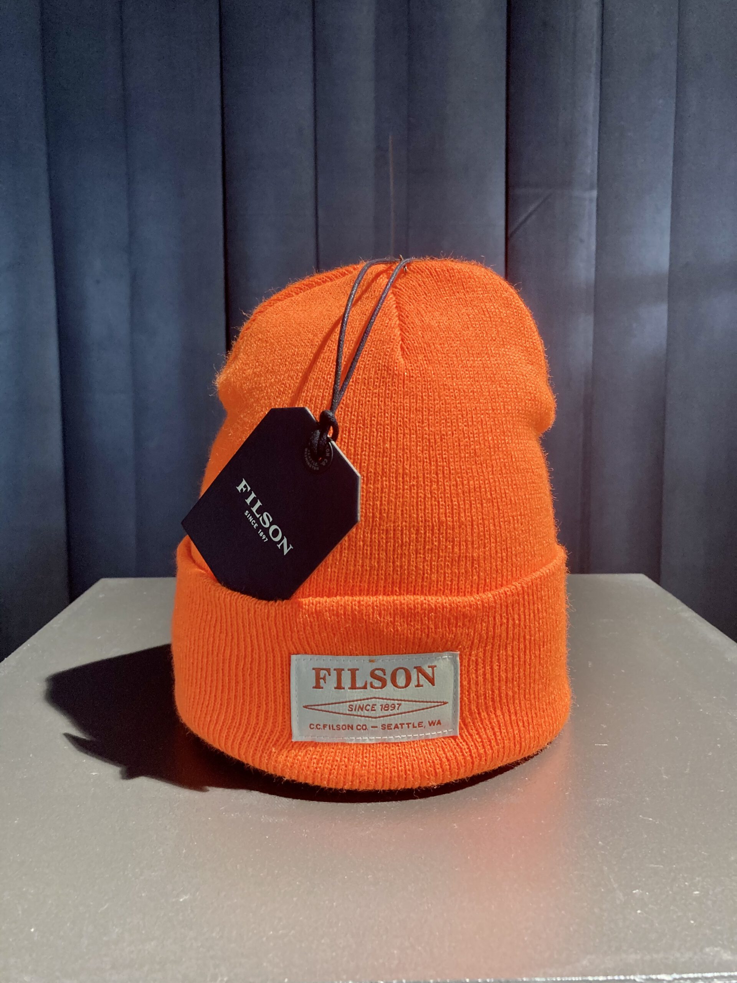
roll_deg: +0.1
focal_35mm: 28
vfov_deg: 63.4
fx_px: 795
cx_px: 368
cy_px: 492
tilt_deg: -6.1
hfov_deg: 49.7
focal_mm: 3.99
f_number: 1.8
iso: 160
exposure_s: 1/50
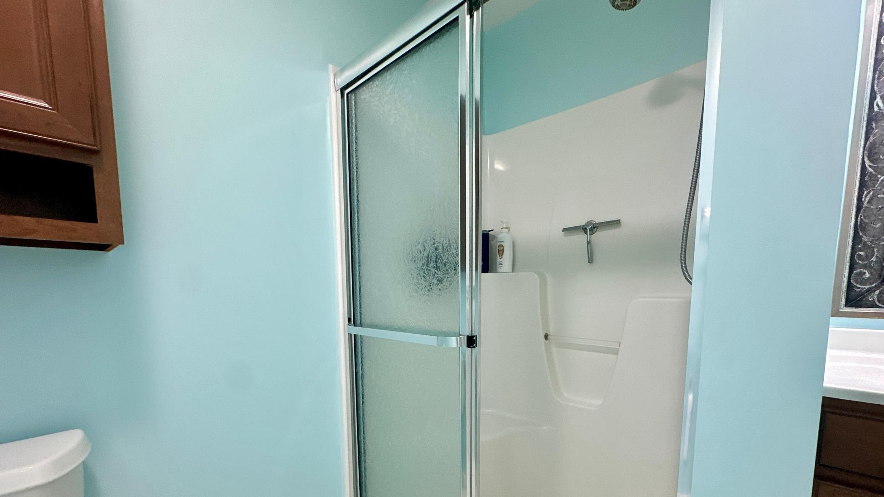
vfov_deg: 65.4
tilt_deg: -5.6
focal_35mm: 16
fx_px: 375
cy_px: 330
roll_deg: +0.2
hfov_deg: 99.3
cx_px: 458
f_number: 2.2
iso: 200
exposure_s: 1/60
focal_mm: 2.22
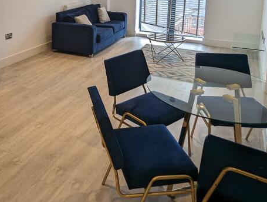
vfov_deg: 36.9
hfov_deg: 50.1
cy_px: 16
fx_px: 278
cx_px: 83
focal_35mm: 36
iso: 47
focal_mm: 2.35
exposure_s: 1/91.5
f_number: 2.2
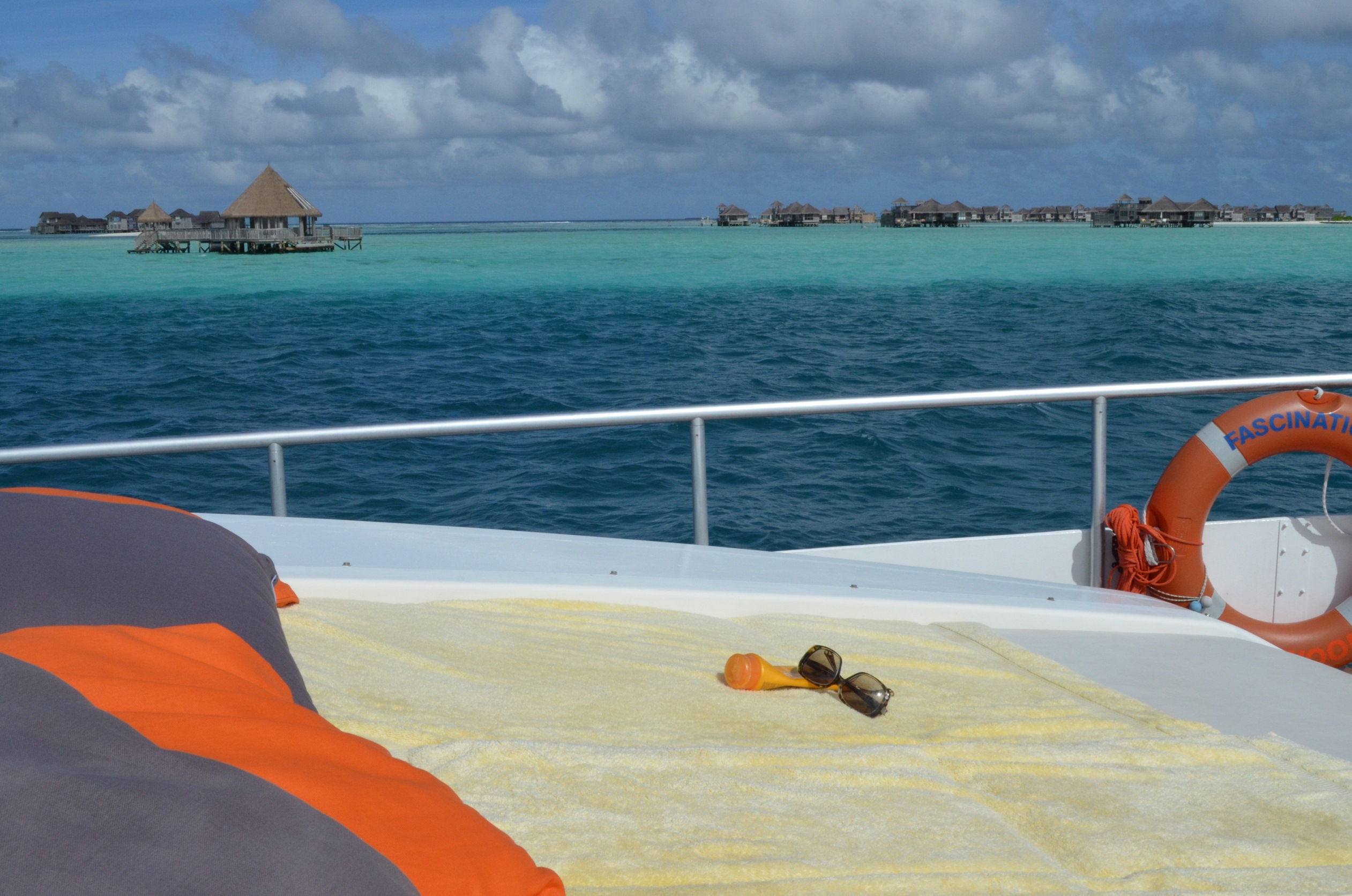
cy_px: 448
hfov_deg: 49.6
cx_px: 676
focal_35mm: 39
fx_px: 1462
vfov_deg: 34.1
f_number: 18
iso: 1000
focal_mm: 26
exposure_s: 1/1250
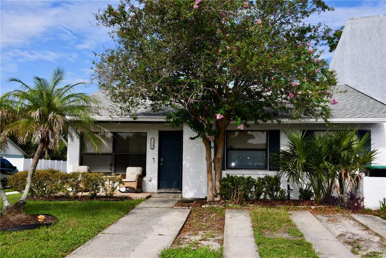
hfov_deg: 48.5
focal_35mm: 40
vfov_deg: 33.4
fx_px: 429
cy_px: 129
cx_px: 193
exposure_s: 1/250
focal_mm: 40
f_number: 10
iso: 100
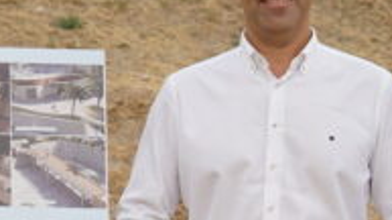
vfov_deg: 6.4
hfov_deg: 11.1
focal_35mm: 189
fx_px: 1962
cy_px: 262
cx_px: -146
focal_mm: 34
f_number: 5.6
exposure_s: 1/160
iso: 100
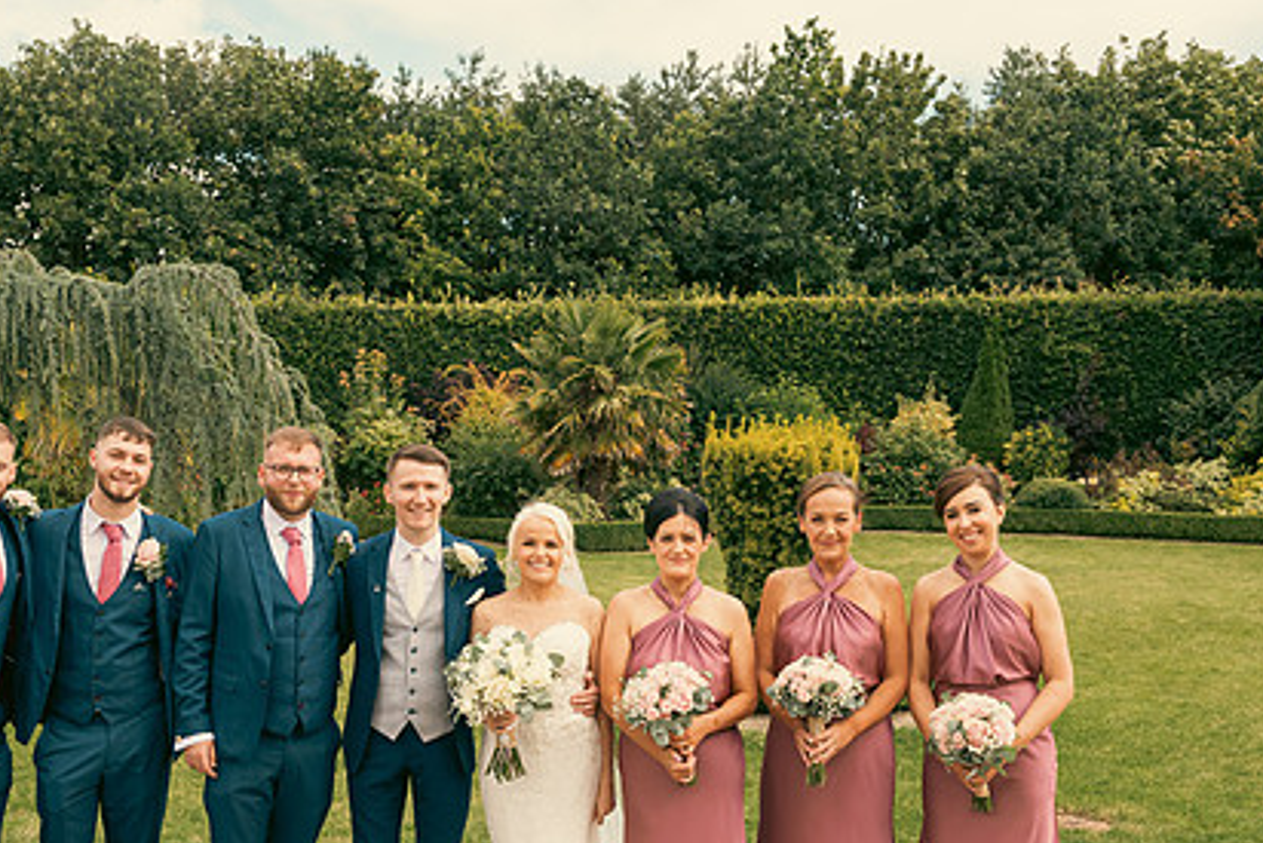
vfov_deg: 29.7
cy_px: 556
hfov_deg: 43.2
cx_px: 454
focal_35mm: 45
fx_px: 1579
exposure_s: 1/320
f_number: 6.3
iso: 160
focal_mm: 32
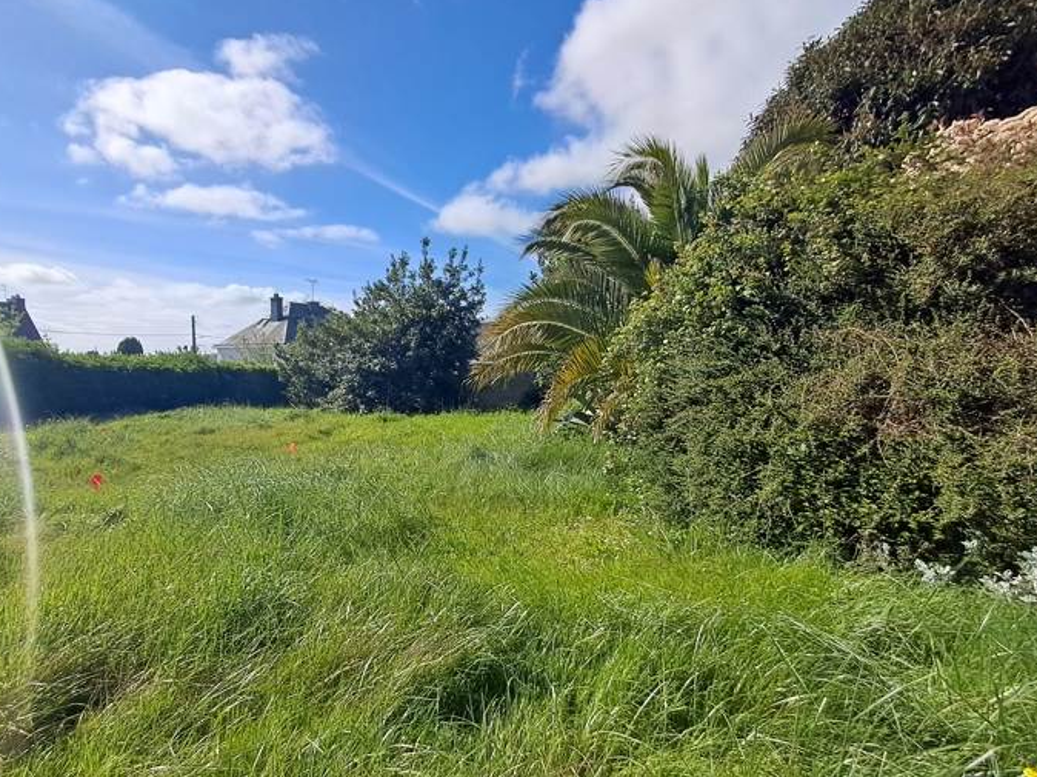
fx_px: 569
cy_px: 428
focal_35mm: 19
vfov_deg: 68.5
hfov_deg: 84.2
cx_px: 445
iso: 40
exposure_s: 1/2500
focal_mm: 1.64
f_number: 2.2
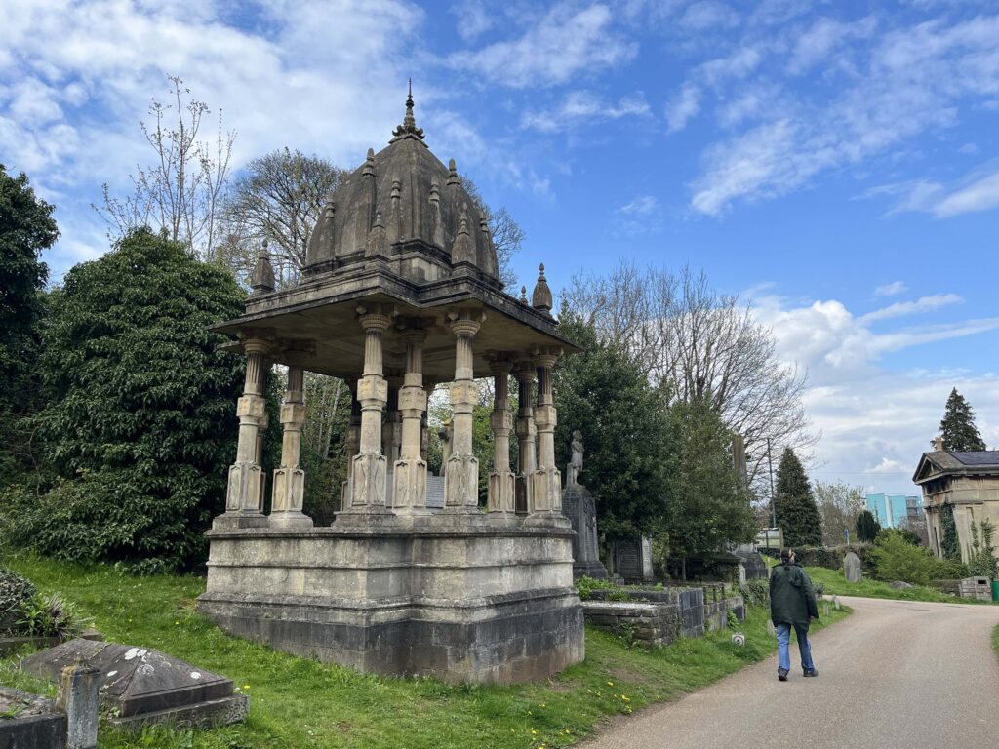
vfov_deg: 53.1
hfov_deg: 67.3
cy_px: 374
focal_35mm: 26
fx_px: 750
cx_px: 500
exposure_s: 1/2101
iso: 50
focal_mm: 5.1
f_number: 1.6
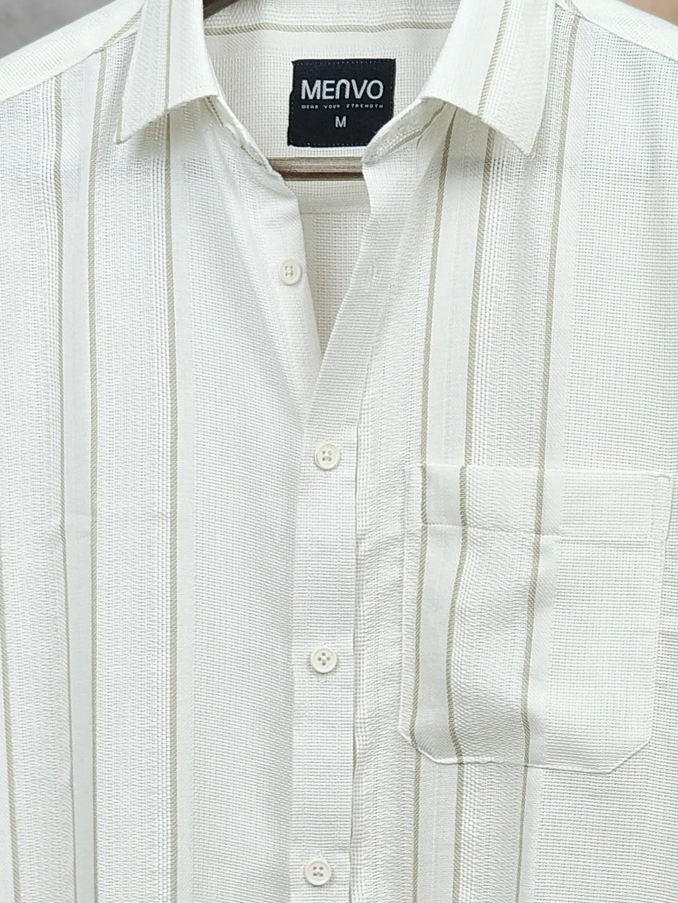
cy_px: 752
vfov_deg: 14.9
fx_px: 3420
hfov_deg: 11.3
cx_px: 335
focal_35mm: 131
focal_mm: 7.1
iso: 117
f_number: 2
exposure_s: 1/101
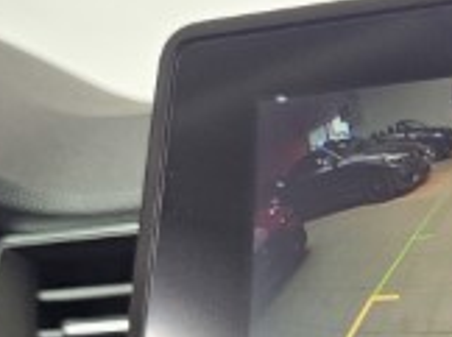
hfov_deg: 20.2
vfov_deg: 15.7
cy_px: 387
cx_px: 538
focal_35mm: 91
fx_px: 1186
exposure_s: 1/60
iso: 640
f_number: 1.7
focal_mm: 6.3
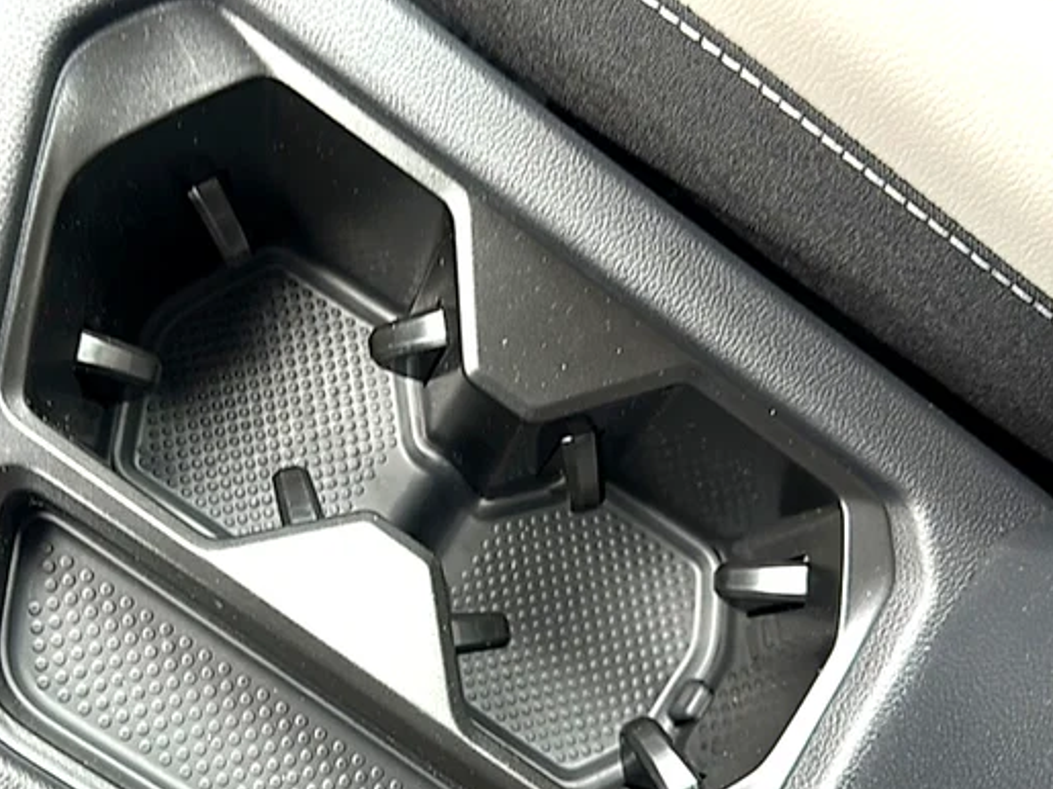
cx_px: 384
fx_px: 1034
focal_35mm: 34
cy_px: 471
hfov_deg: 53.3
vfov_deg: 41.6
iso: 80
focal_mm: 6.86
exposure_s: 1/40
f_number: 1.78
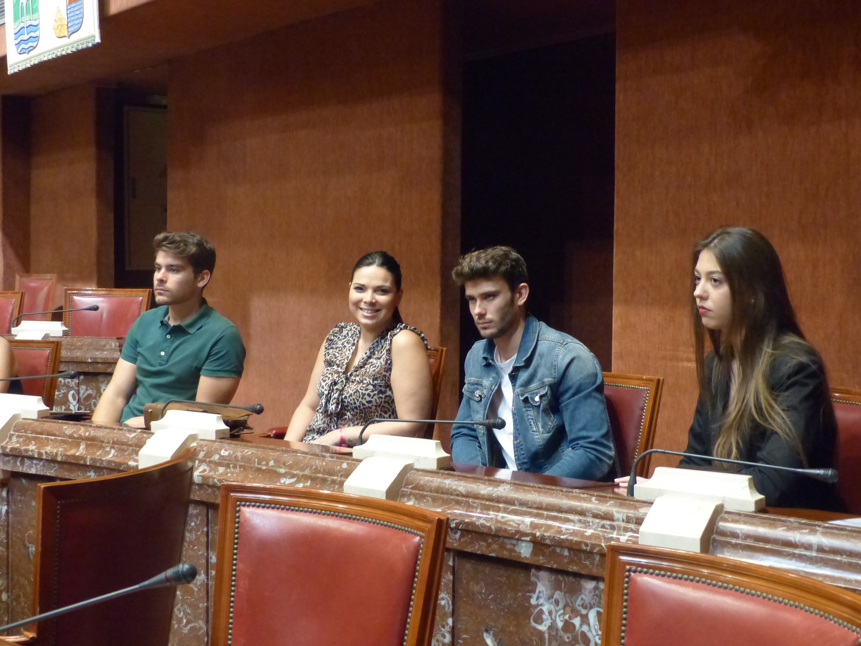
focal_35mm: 47
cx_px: 430
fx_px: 1169
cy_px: 323
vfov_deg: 30.9
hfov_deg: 40.4
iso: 800
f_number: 2.8
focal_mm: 8.4
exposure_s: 1/25
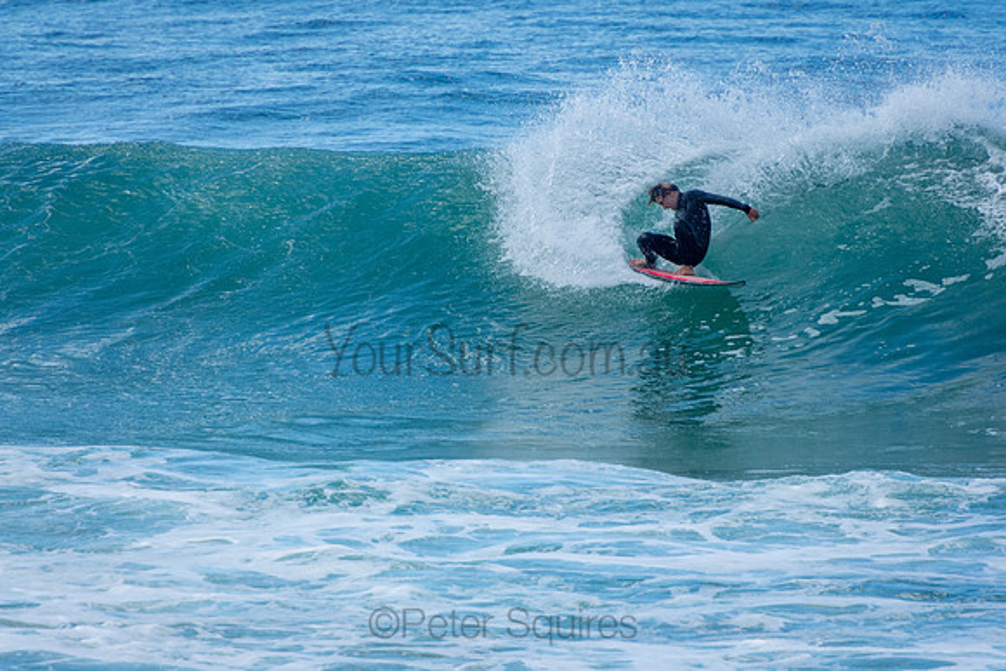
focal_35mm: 600
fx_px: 16770
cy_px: 336
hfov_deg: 3.4
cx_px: 503
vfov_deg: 2.3
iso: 500
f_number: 5.6
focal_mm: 400
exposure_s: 1/2000
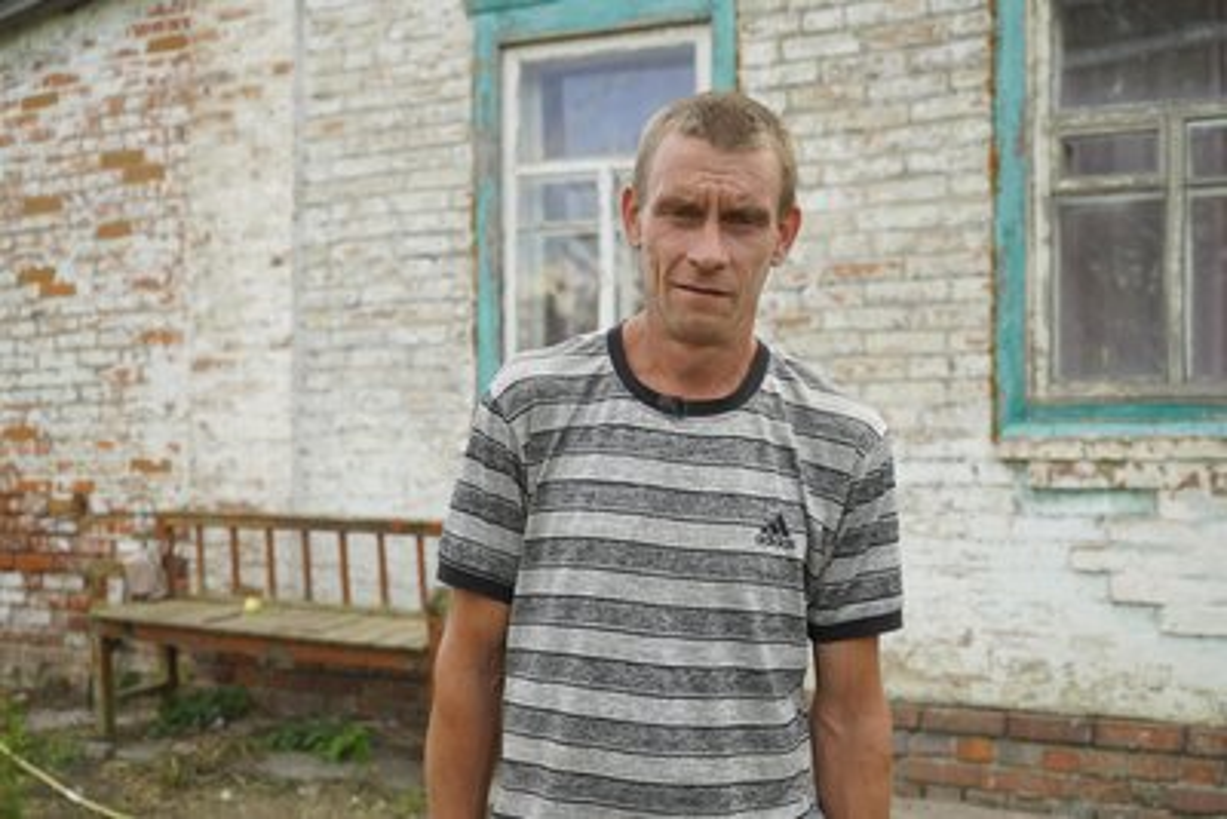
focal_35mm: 41
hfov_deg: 47.4
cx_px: 614
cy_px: 410
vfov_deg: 32.7
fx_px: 1398
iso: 100
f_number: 4.5
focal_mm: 41
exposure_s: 1/250
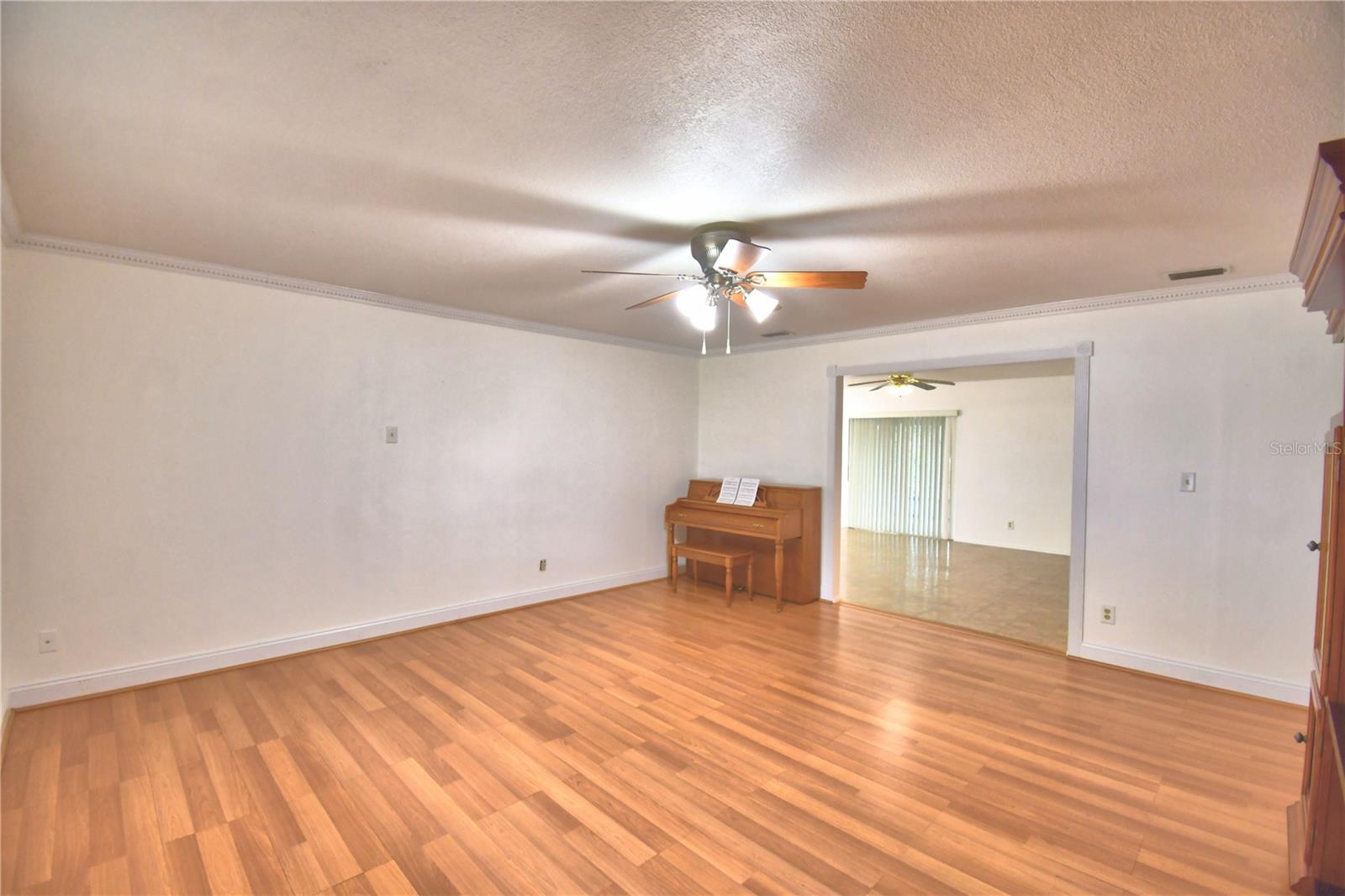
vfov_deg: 77.3
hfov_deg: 100.4
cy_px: 448
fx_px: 560
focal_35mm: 15
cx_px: 672
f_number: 4.5
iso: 450
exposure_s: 1/30
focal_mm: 10
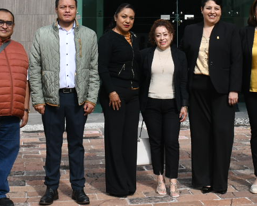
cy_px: -58
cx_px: 165
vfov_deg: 17.0
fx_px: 646
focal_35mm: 85
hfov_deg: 22.4
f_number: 8
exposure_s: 1/160
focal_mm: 18
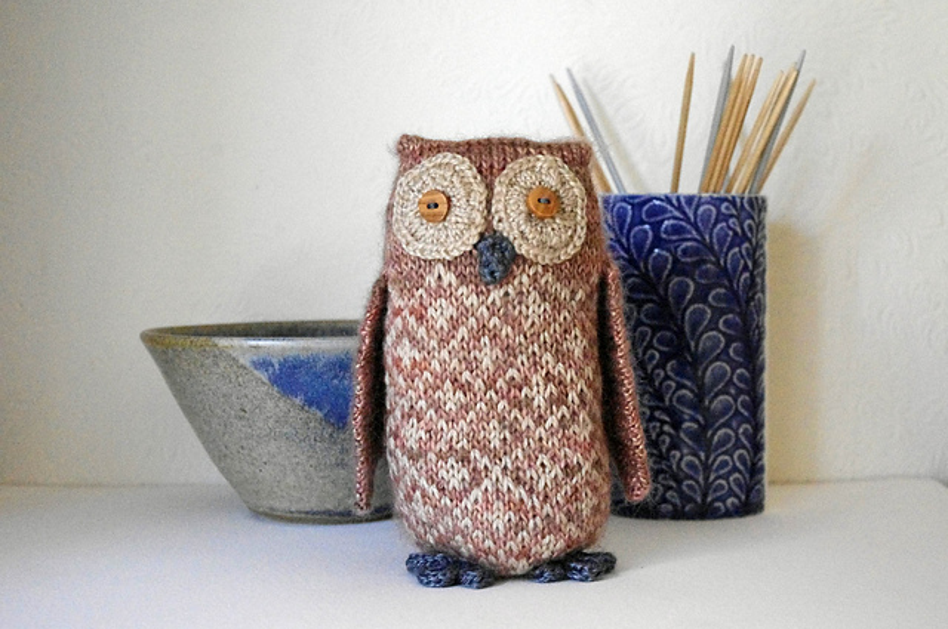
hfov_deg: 31.5
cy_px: 314
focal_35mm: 64
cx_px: 474
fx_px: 1683
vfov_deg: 21.2
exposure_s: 1/160
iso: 6400
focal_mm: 42.5
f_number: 7.1
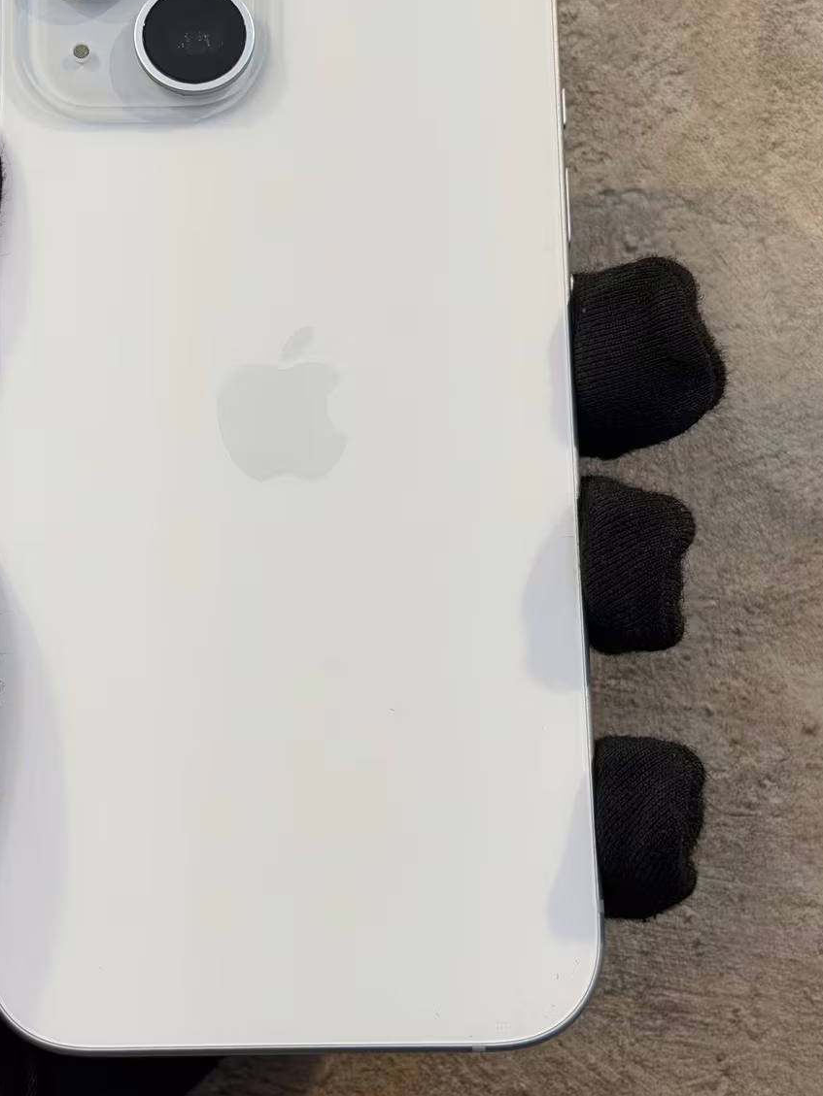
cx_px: 255
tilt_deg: +6.6
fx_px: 2155
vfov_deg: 28.5
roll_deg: -0.6
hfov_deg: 21.5
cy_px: 429
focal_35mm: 68
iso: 50
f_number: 1.78
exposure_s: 1/50
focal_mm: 6.76
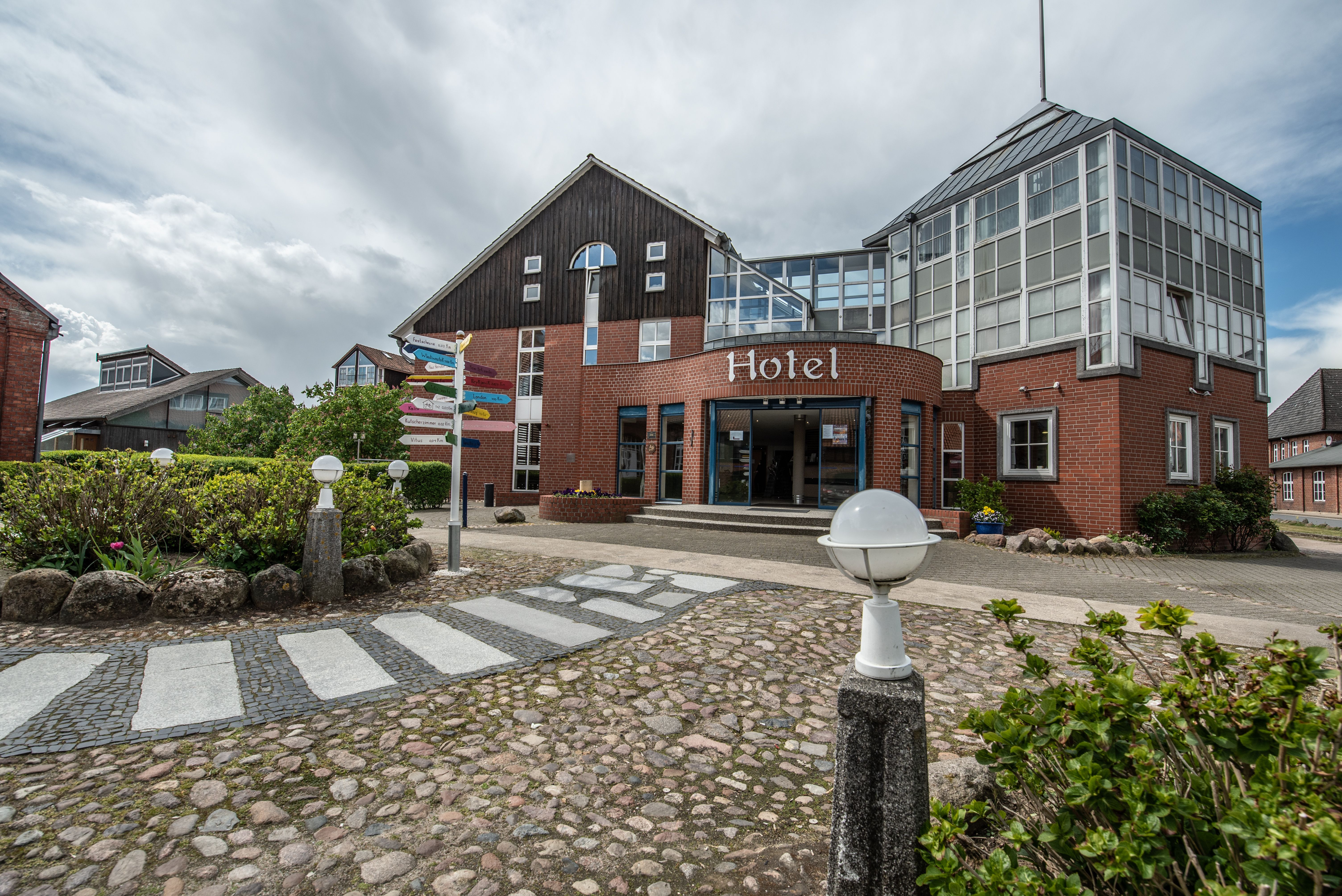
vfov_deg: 77.4
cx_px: 671
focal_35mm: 15
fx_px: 559
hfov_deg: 100.4
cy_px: 448
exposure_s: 1/640
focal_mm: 15
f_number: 7.1
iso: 200
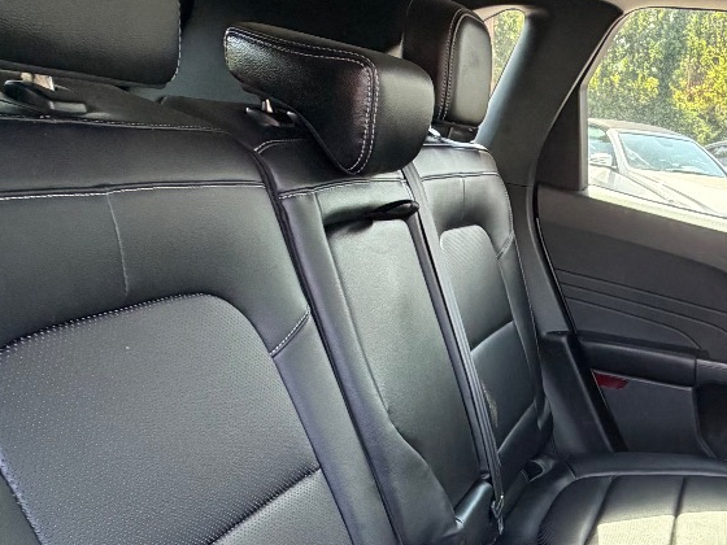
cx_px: 639
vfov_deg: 37.2
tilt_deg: -25.5
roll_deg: -4.6
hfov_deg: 46.9
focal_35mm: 36
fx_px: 756
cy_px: 488
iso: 320
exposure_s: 1/121
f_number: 2.2
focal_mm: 2.22
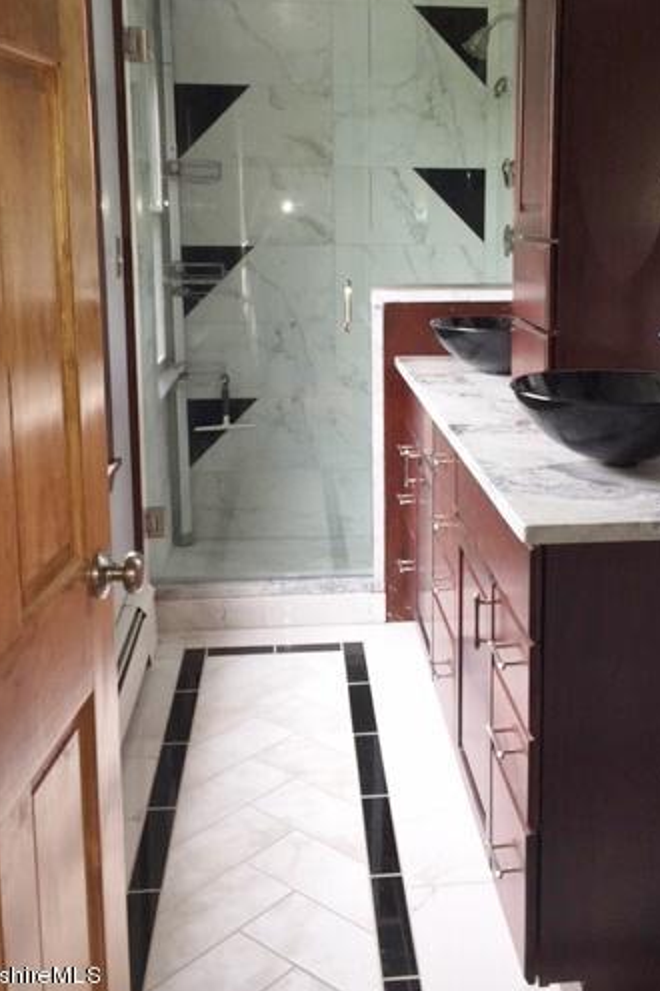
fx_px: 1072
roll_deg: +0.9
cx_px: 416
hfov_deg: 34.0
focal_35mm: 39
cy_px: 382
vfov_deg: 49.2
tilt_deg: -9.3
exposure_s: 1/34
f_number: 2.2
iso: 25
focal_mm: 4.15
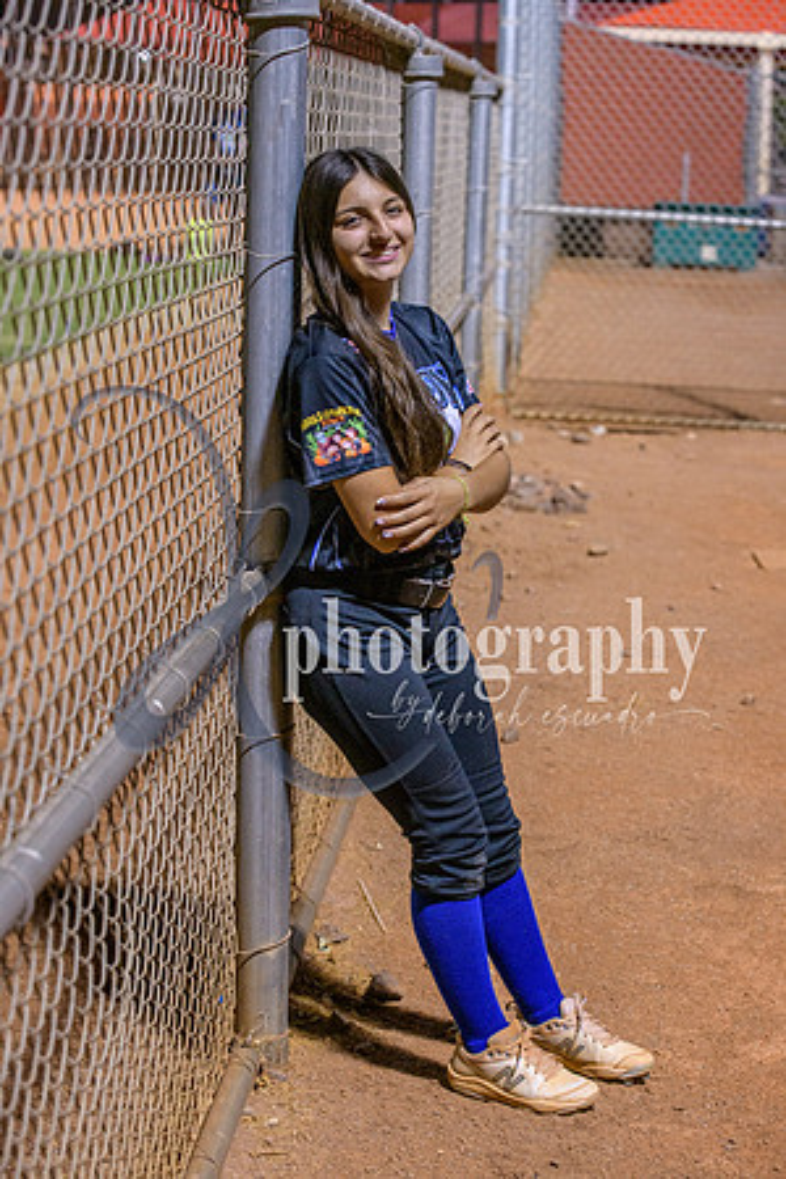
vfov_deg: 28.8
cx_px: 393
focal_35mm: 70
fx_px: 2292
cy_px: 590
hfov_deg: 19.5
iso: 4000
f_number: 5
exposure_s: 1/250
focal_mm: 70
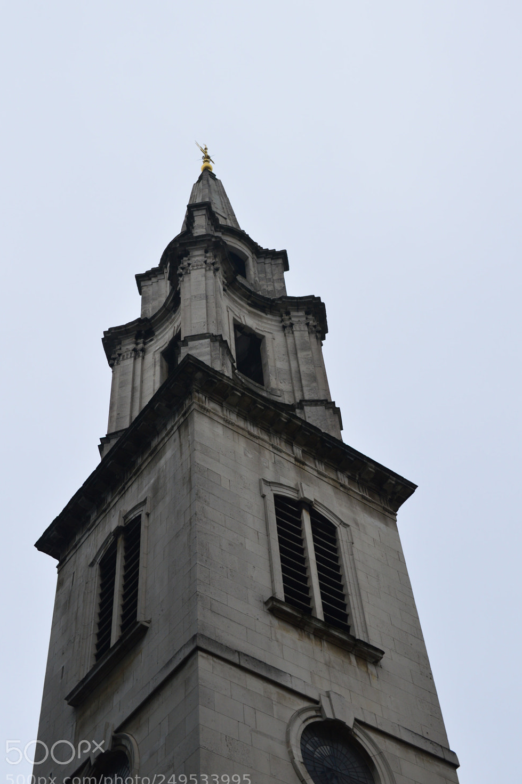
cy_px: 396
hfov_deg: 26.7
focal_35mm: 51
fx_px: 1101
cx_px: 256
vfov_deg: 39.2
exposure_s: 1/200
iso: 200
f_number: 7.1
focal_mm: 31
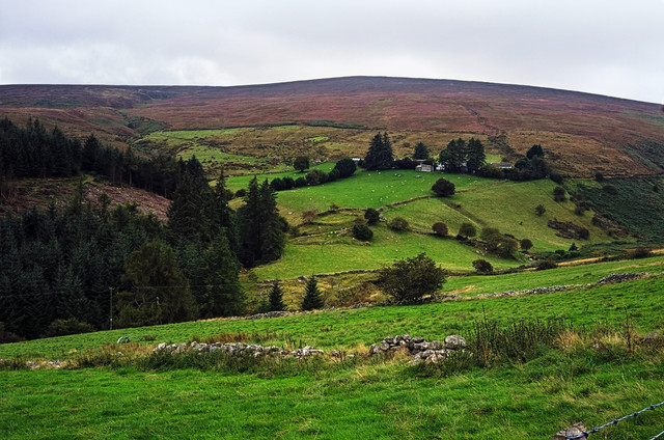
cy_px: 220
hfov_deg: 47.5
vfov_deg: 32.5
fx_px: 755
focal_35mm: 41
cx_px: 332
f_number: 16
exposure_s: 1/60
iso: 640
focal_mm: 27
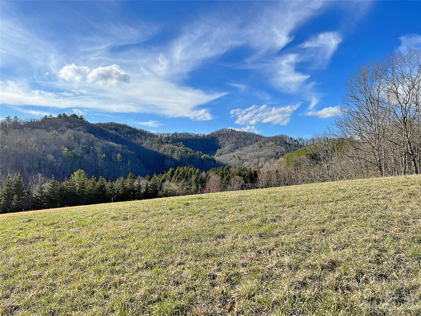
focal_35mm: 26
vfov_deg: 53.1
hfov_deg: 67.3
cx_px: 210
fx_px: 316
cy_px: 158
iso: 50
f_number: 1.5
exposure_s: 1/3968
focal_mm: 5.7
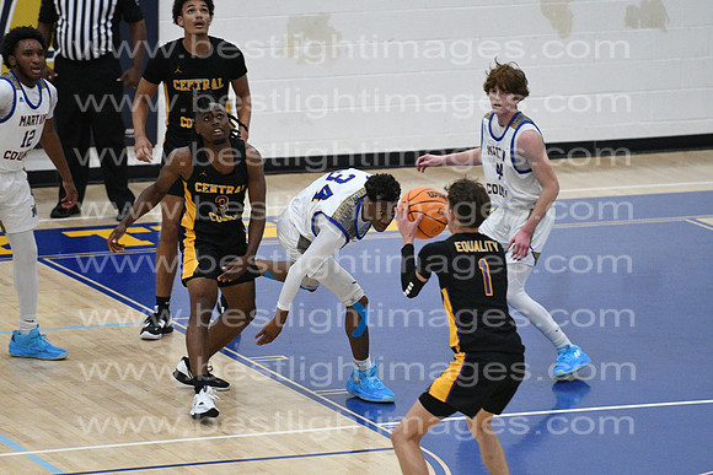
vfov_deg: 4.7
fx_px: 5794
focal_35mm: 292
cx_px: 356
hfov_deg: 7.0
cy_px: 238
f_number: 3.5
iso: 6400
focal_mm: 195
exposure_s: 1/800
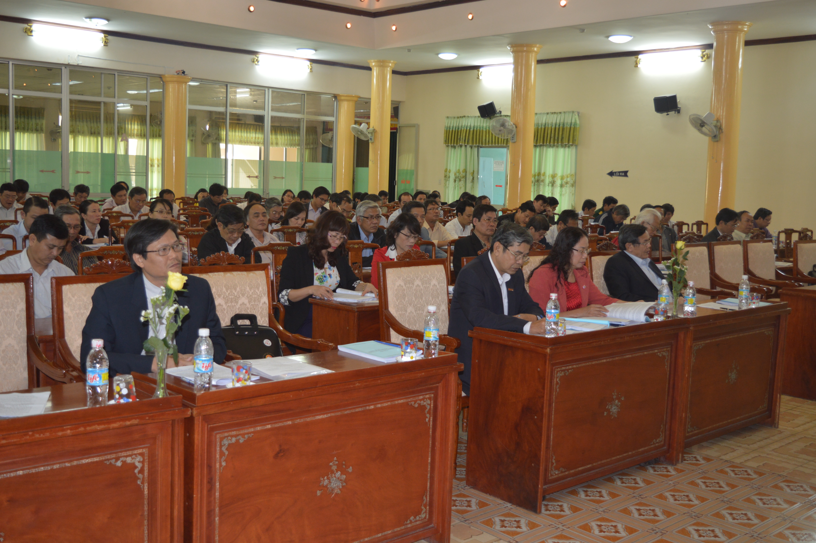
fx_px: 883
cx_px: 408
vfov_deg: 34.1
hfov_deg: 49.6
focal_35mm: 39
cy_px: 272
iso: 360
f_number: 4
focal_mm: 26
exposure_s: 1/30
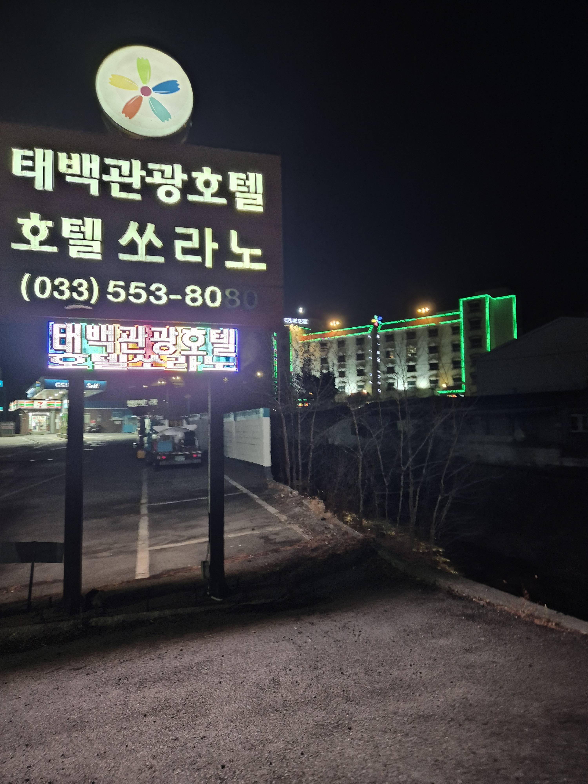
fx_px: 521
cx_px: 294
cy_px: 392
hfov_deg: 58.9
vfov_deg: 73.9
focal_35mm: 23
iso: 400
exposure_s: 1/33
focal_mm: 5.4
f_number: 1.8
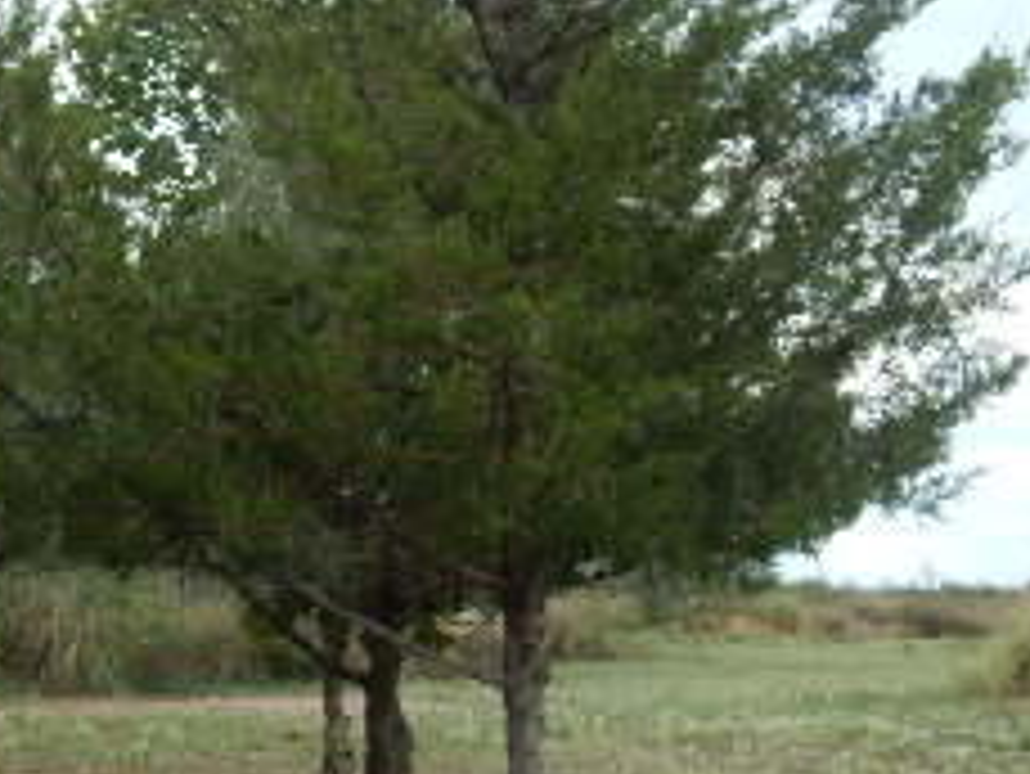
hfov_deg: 15.5
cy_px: 284
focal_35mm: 120
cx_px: -355
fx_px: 3572
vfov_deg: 12.3
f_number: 4.2
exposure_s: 1/400
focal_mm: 7.6
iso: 125
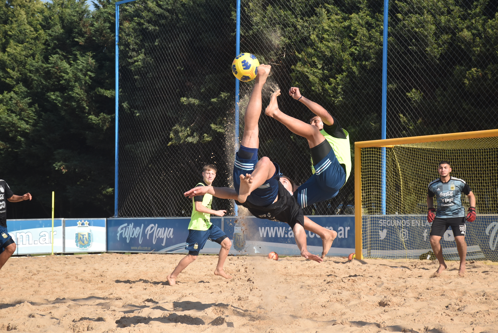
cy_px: 166
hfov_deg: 21.9
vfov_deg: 14.7
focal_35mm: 93
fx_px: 1287
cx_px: 249
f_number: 6.3
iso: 400
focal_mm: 62
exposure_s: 1/1600
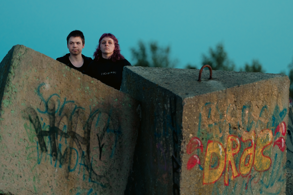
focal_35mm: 170
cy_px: 98
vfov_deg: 8.1
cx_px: 146
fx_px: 1384
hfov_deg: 12.1
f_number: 2.8
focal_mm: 170
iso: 1000
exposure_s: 1/250
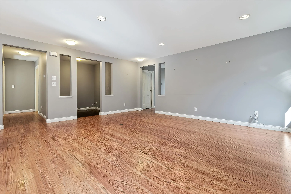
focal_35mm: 15
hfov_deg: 100.4
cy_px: 97
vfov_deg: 77.3
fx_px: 121
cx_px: 146
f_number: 10
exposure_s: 1/40
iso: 320
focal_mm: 10
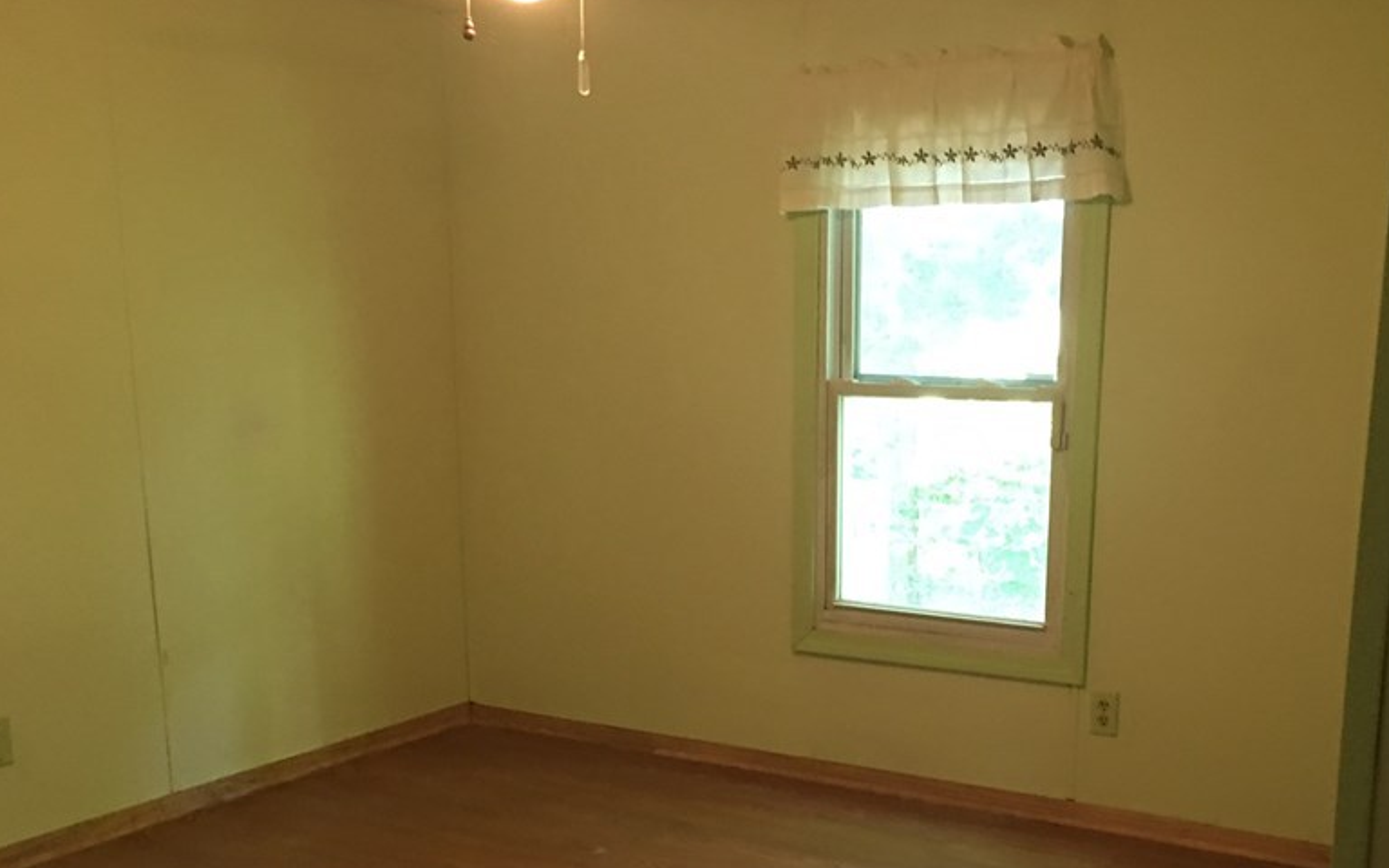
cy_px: 624
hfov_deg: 48.1
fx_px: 1552
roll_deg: -0.2
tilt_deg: -10.9
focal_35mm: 41
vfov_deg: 30.8
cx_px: 774
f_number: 2.2
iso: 50
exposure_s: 1/4
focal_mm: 4.15
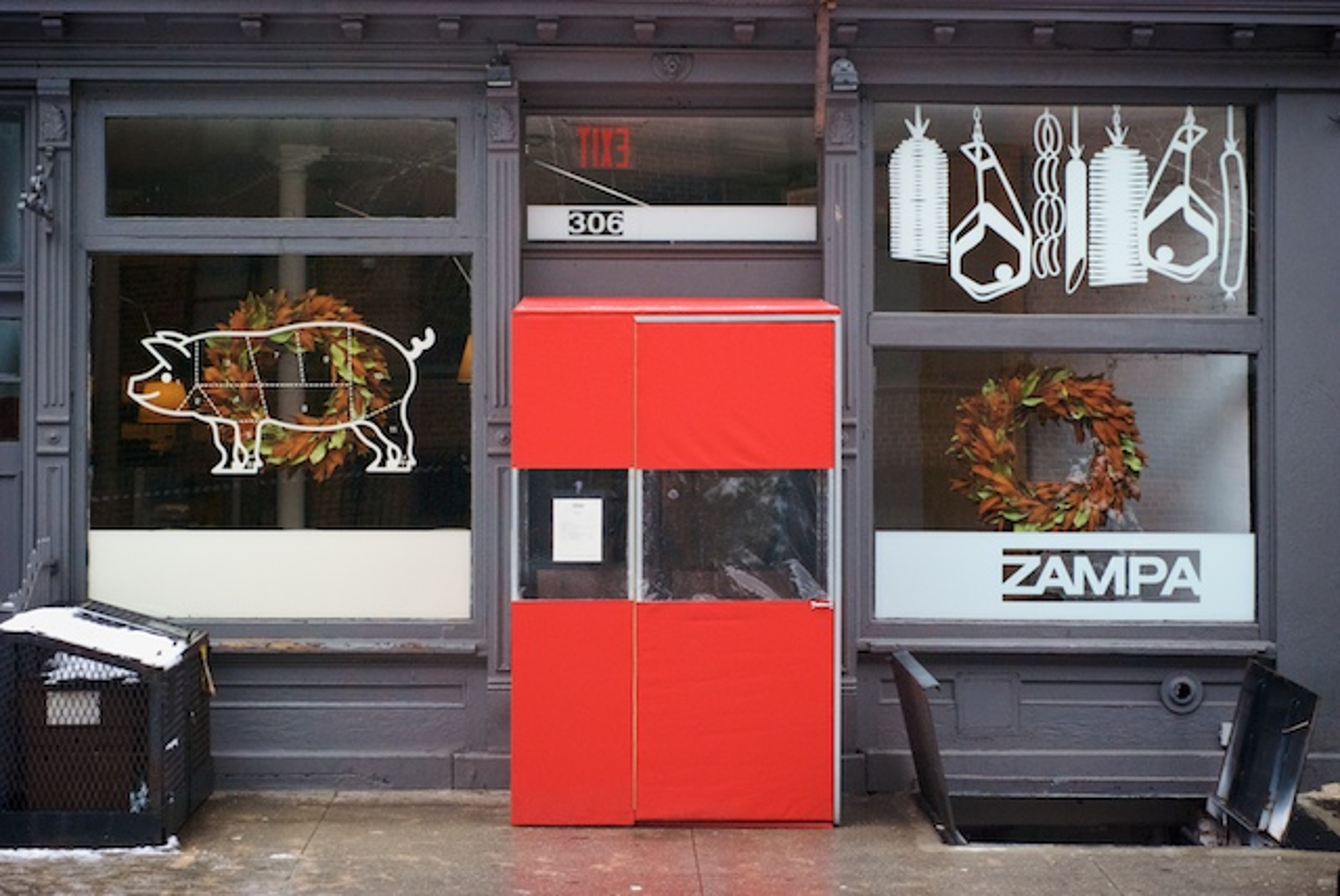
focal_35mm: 90
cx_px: 670
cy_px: 448
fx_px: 3353
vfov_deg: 15.2
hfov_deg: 22.6
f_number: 5.6
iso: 1600
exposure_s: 1/500
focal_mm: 60
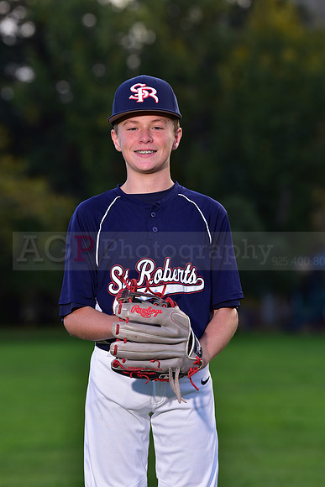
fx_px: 2368
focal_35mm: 175
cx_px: 162
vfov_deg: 11.7
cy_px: 244
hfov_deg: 7.9
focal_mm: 175
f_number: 5
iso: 200
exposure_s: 1/250
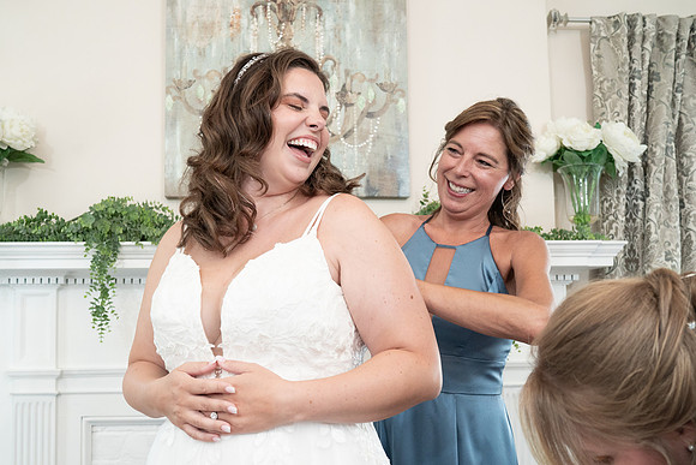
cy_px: 252
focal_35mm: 39
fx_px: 749
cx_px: 319
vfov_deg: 34.4
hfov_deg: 49.8
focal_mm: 35
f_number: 5.6
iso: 2000
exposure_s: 1/200
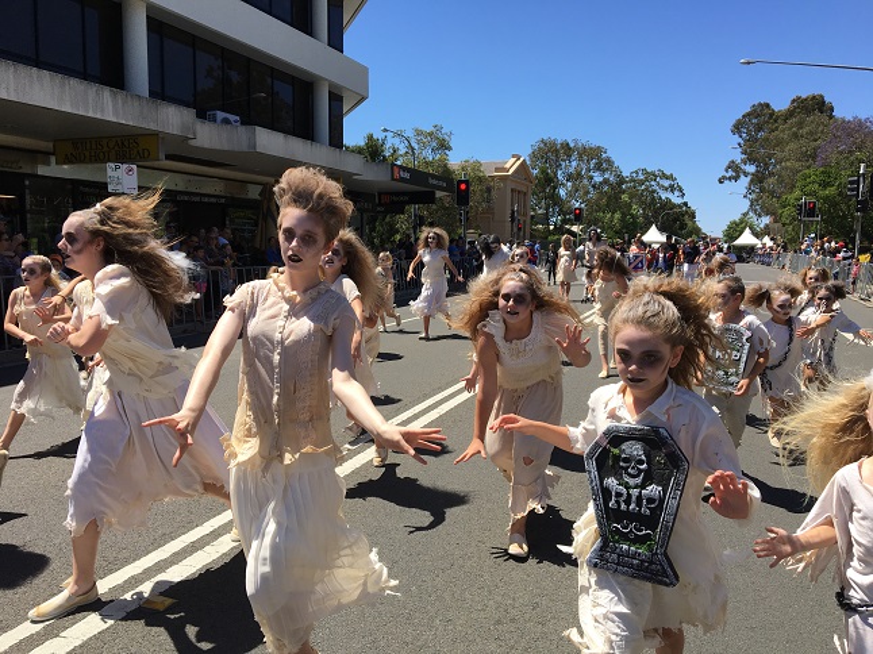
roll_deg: -0.5
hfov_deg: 61.7
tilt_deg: -7.6
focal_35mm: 29
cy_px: 327
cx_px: 436
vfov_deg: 48.2
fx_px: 731
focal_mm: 4.15
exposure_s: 1/1672
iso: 25
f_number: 2.2
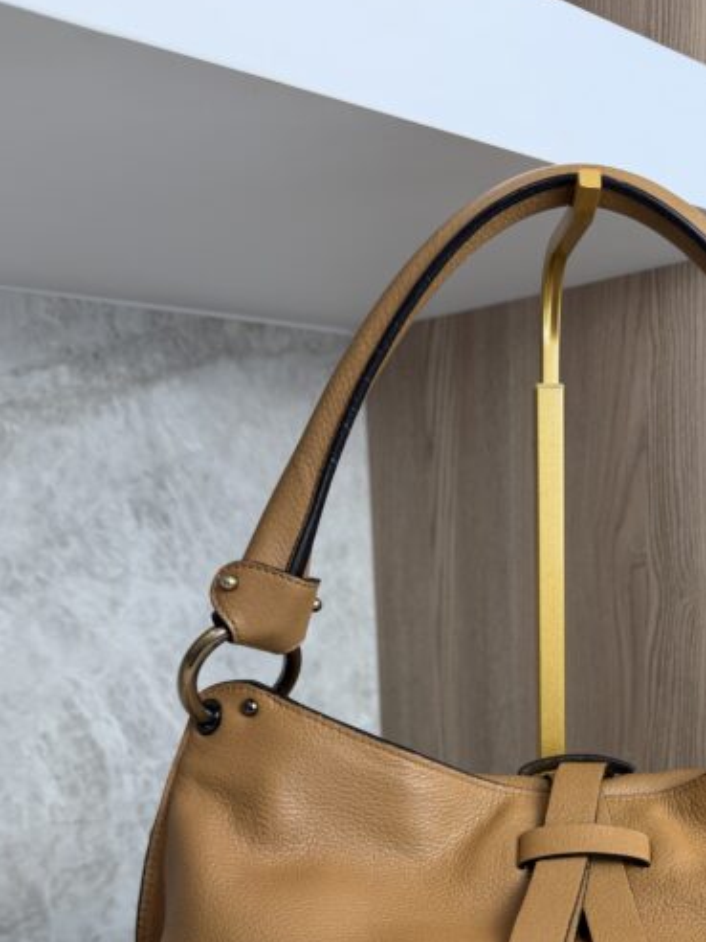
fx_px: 1061
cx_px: 559
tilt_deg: -9.7
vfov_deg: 46.1
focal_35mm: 39
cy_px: 712
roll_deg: +1.1
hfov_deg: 35.7
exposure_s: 1/120
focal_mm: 6.76
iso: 80
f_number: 1.78
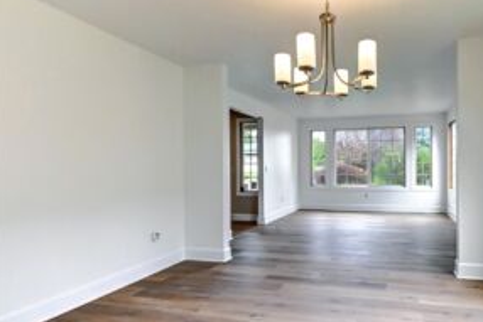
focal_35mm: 21
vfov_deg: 59.5
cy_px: 171
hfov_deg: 77.9
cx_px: 331
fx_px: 282
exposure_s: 1/50
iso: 3200
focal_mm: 10
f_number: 11
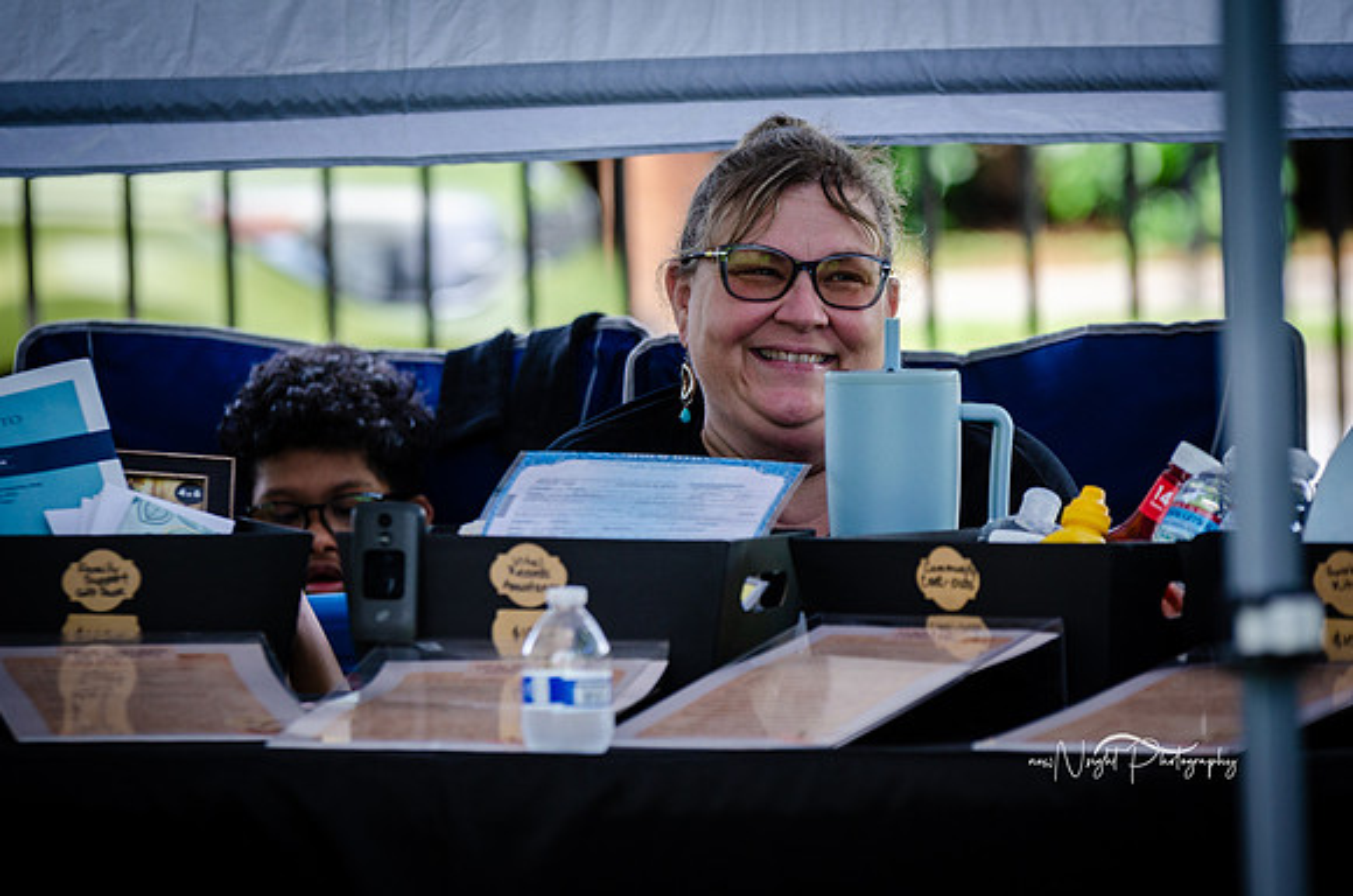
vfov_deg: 4.6
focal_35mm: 300
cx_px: 676
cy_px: 448
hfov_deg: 6.9
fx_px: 11250
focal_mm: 200
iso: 100
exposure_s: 1/400
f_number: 4
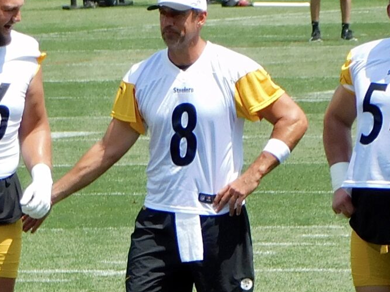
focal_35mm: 357
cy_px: 114
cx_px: 145
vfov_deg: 4.2
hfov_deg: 5.5
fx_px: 4023
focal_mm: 41.3
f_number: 5.6
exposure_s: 1/320
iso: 125
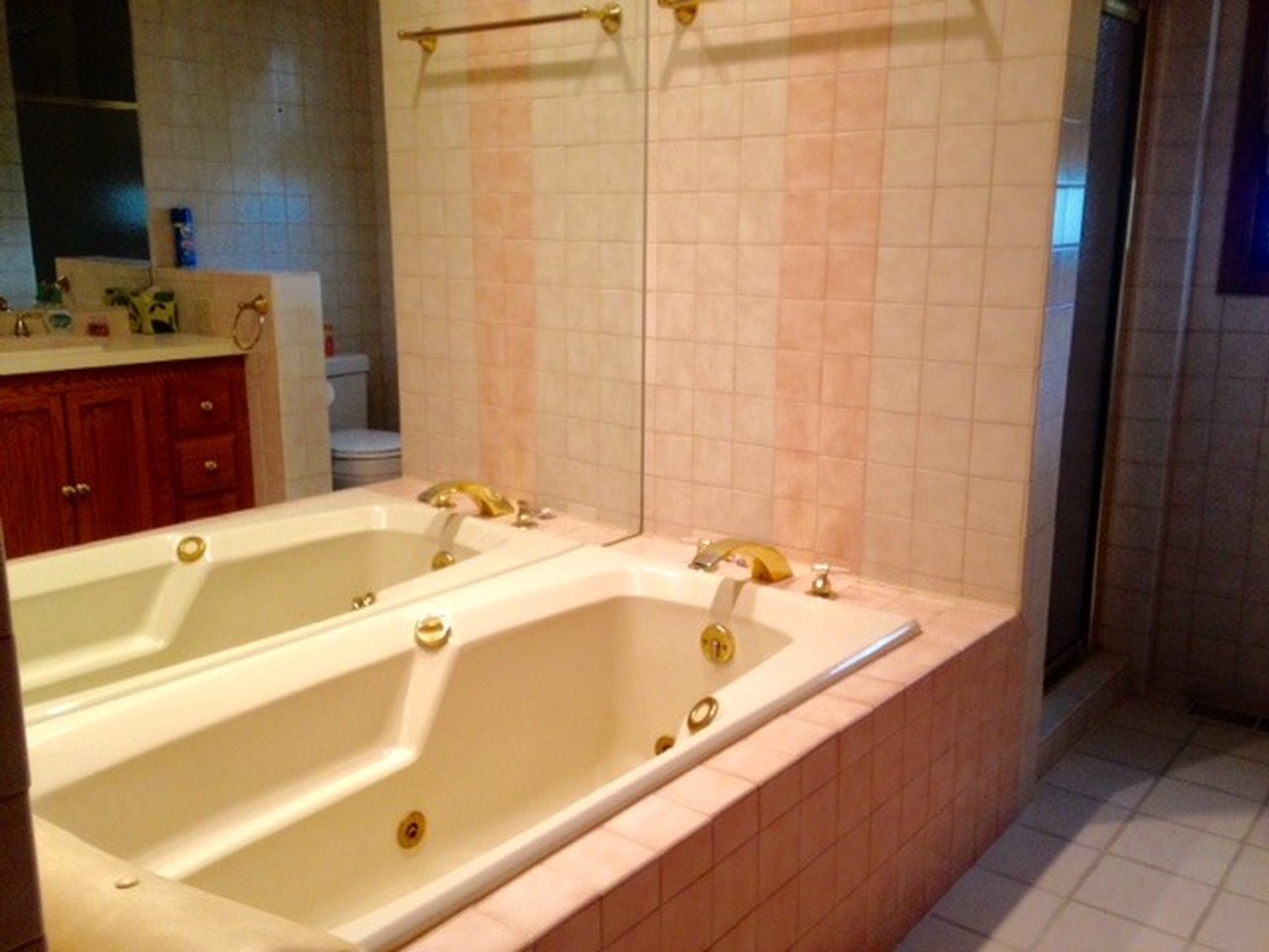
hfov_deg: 55.4
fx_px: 1210
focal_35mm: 33
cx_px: 634
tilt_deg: -12.2
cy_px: 476
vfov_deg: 42.9
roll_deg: -1.9
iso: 100
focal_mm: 4.12
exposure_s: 1/20
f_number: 2.4
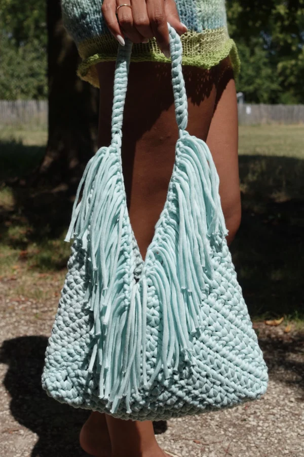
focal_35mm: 54
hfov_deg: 25.1
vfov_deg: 36.9
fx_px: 684
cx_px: 152
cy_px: 228
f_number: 4
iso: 125
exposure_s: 1/250
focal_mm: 20.14
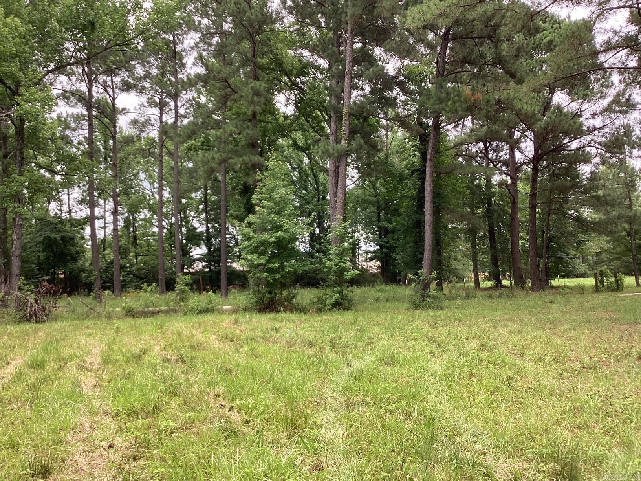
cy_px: 240
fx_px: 574
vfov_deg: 45.4
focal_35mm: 31
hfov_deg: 58.4
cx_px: 320
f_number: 2.4
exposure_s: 1/220
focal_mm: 3.3
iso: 25
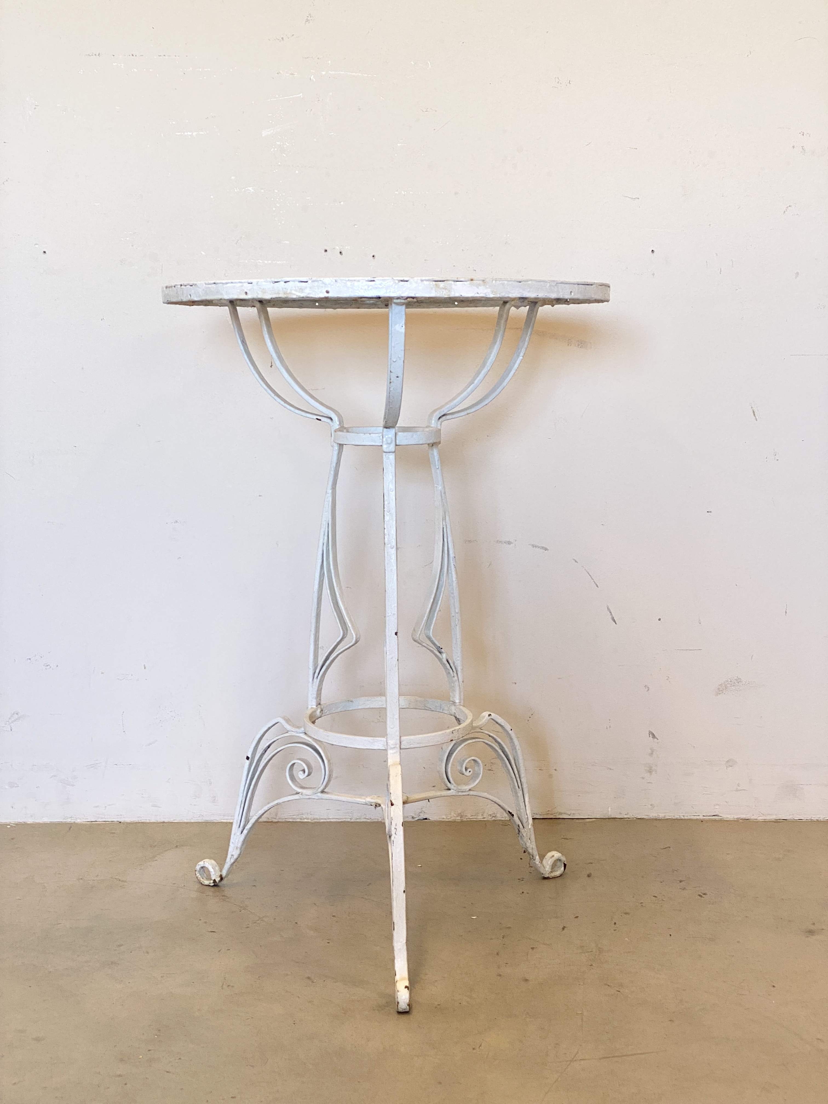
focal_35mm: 52
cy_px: 552
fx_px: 1658
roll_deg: +0.2
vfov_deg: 36.8
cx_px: 414
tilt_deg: -9.5
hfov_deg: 28.0
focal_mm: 6
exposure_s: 1/50
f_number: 2
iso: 100
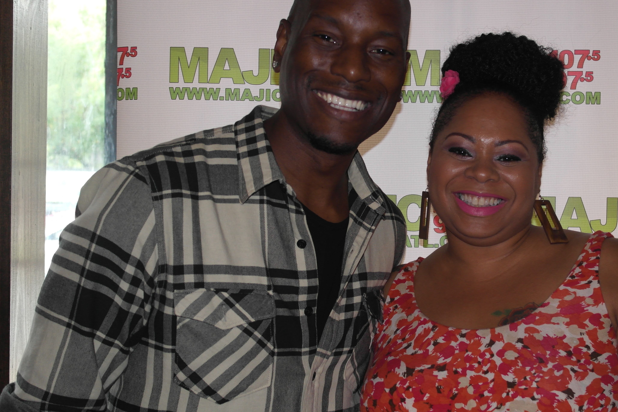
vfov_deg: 23.8
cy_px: 194
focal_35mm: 57
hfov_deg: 34.8
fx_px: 978
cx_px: 393
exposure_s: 1/50
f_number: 4
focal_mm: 28
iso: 400
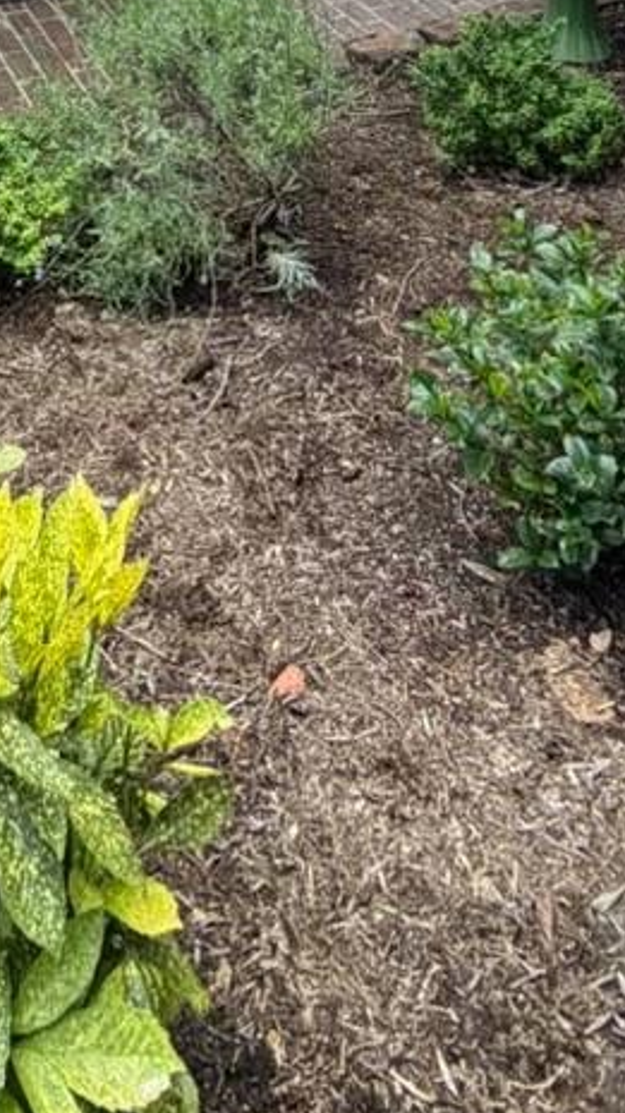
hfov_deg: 26.6
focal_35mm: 42
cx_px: -12
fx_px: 1239
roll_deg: +3.1
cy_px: -409
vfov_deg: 32.6
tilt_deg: -8.4
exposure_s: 1/233
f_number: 2.2
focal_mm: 2.22
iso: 50
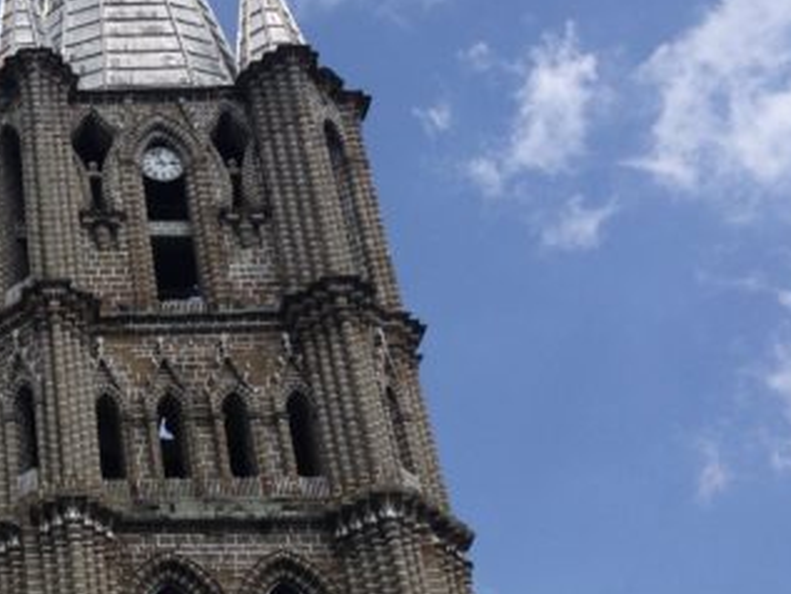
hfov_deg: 22.6
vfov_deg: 18.4
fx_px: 1829
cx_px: -140
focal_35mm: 80
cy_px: 344
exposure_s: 1/1550
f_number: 2.4
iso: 50
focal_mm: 4.12
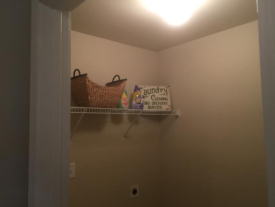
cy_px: 103
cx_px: 140
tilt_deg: +4.6
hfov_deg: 60.0
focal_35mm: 30
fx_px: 238
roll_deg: -0.3
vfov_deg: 46.8
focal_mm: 4.15
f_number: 2.2
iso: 80
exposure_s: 1/15
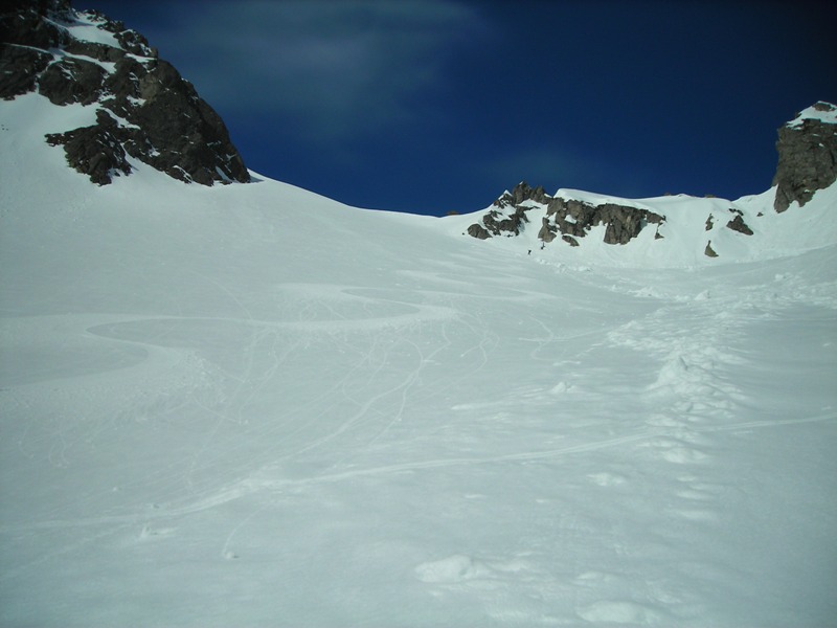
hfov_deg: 49.0
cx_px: 418
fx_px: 919
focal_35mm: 38
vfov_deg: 37.7
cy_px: 314
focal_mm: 6.3
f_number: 6.4
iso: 50
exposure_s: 1/696
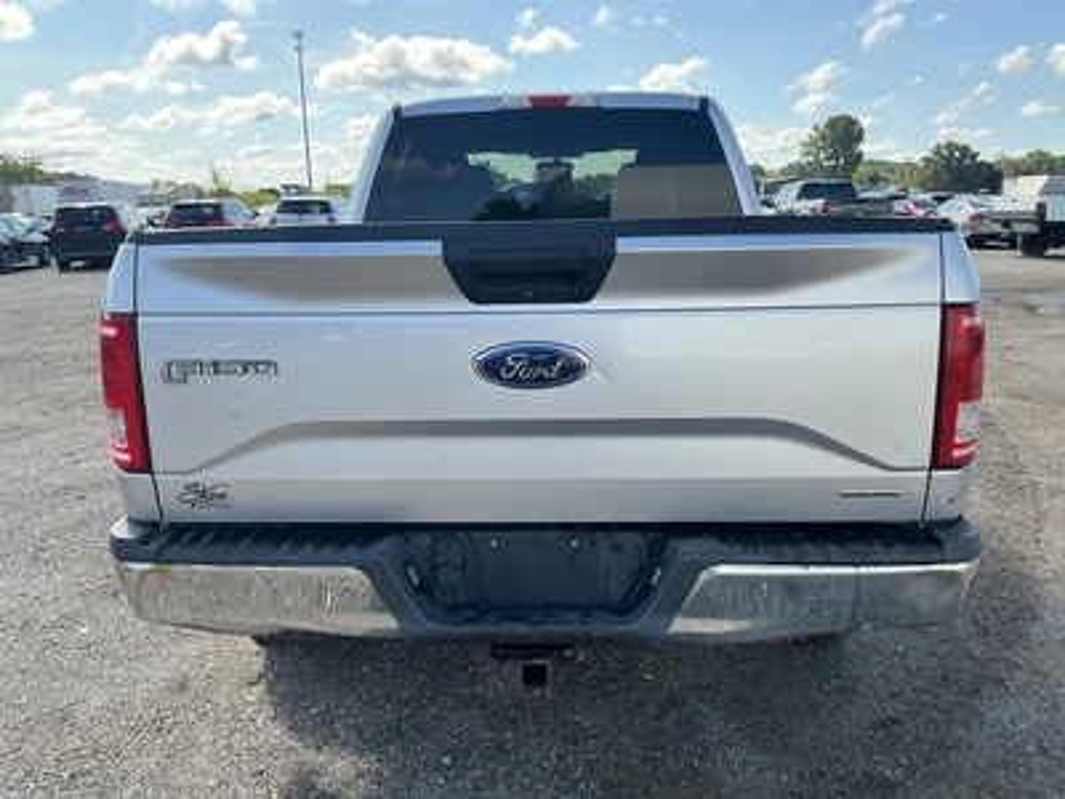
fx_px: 861
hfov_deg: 63.4
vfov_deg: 49.7
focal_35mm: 28
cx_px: 532
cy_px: 400
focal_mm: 3
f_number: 1.8
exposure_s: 1/709
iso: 25
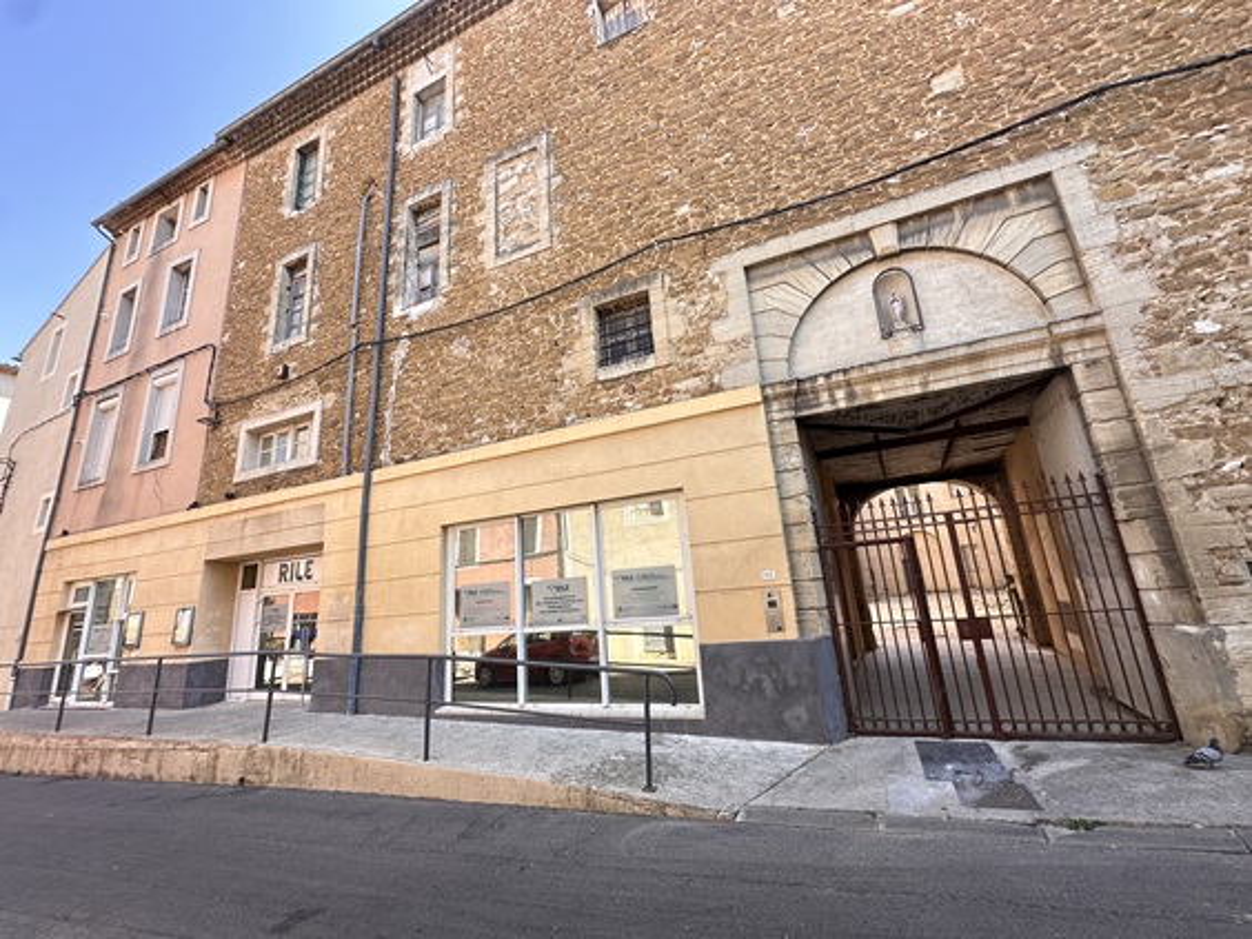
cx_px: 626
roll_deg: +2.5
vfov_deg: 85.7
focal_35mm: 14
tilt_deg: +13.6
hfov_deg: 102.1
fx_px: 506
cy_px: 470
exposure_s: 1/317
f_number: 2.2
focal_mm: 2.22
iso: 40
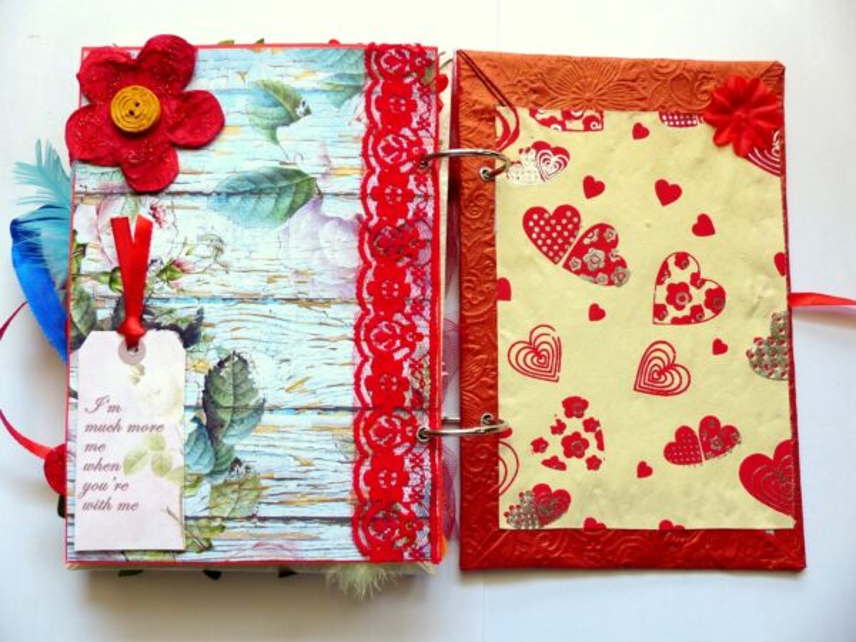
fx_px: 618
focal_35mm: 25
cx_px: 428
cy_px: 321
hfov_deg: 69.4
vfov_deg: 54.9
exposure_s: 1/60
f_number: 2.8
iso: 100
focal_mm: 4.5
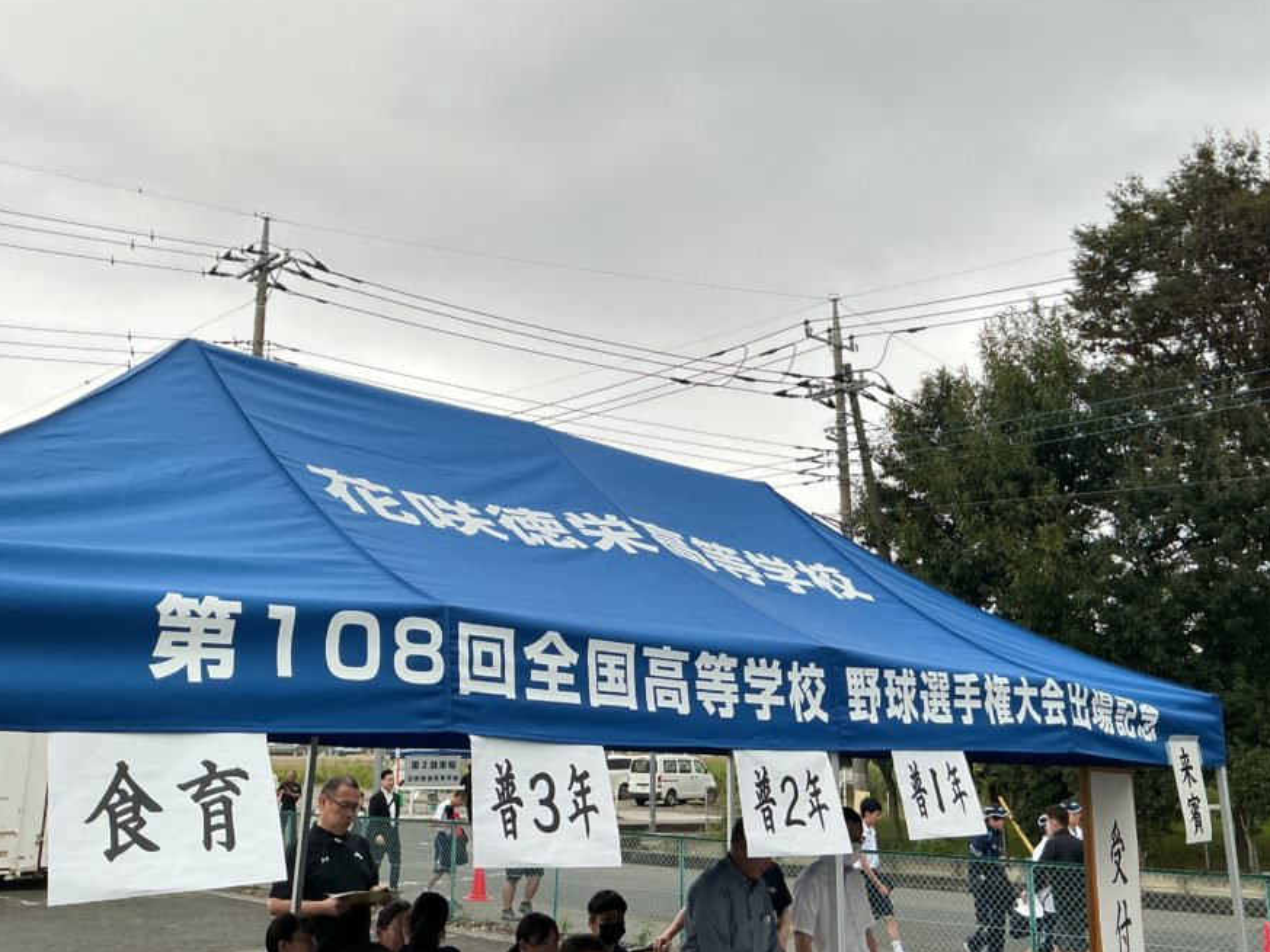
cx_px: 626
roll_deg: +0.0
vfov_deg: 41.7
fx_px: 1248
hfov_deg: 53.9
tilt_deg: +15.2
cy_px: 410
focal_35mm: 34
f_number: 1.8
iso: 20
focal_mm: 3
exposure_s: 1/151
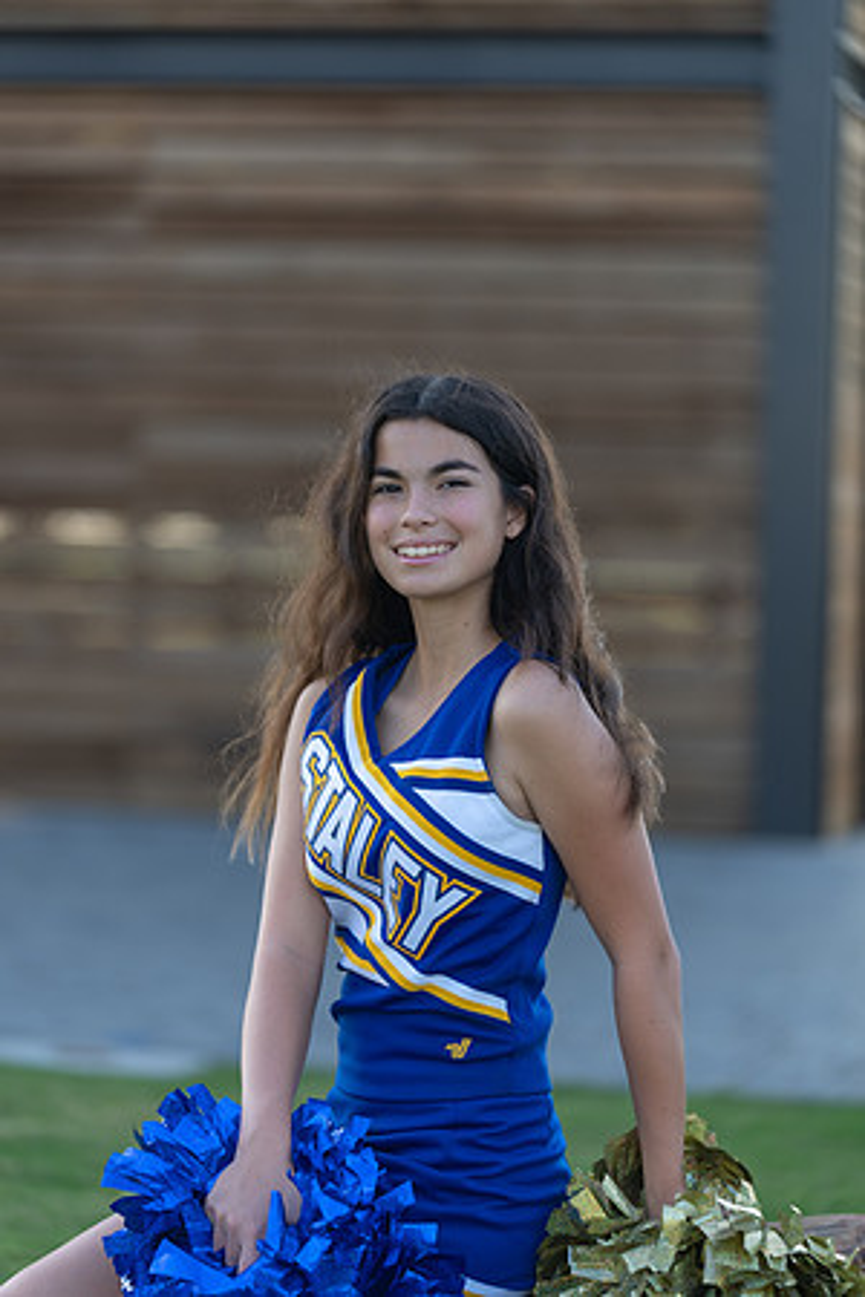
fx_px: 4397
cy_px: 648
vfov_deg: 16.8
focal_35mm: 122
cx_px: 432
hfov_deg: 11.2
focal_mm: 122
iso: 100
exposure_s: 1/400
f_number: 2.8
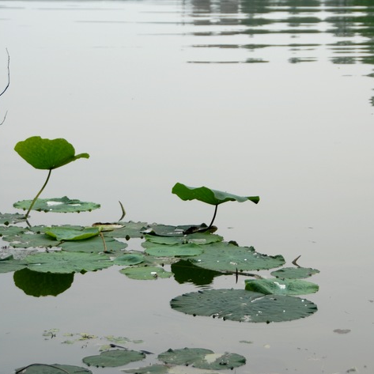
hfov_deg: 13.0
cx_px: 203
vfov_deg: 13.0
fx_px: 1638
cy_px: 100
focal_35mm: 134
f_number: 4.8
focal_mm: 62
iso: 100
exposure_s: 1/100
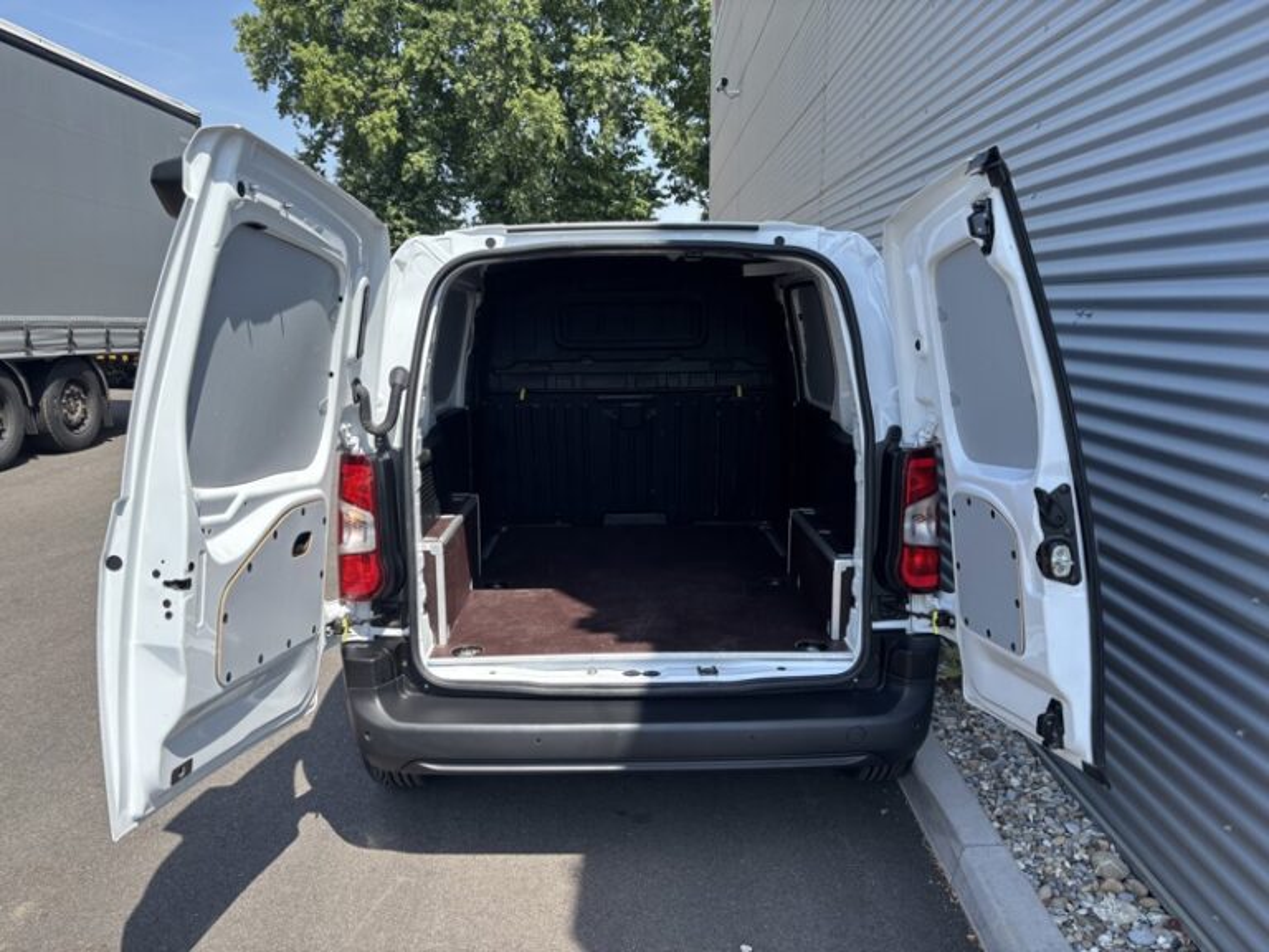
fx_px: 953
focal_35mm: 26
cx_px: 634
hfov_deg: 67.3
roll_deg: -0.2
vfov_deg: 53.1
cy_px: 476
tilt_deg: -10.0
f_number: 1.6
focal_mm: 5.96
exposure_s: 1/1328
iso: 50
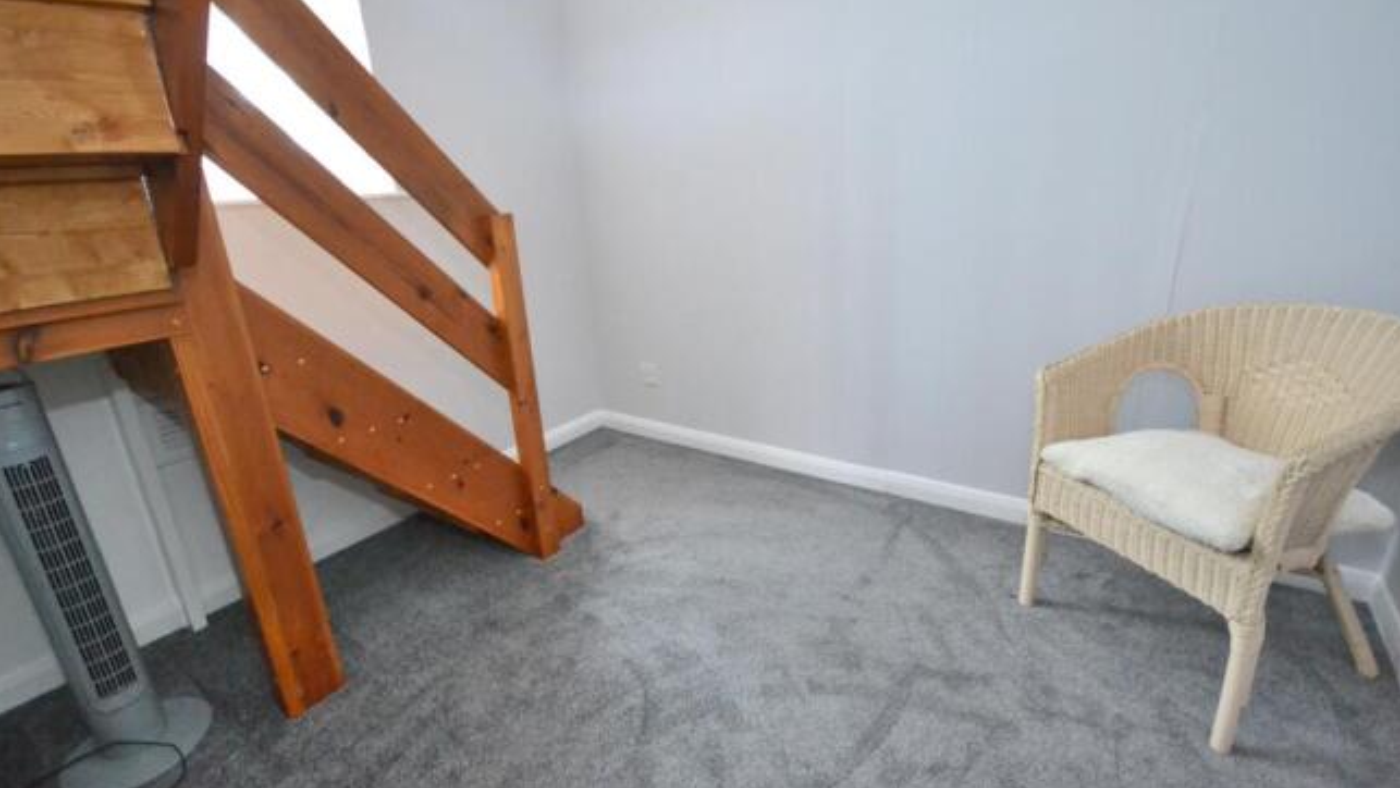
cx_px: 696
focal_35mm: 16
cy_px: 367
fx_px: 594
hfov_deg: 99.4
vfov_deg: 67.0
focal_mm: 10
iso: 3200
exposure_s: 1/40
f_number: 4
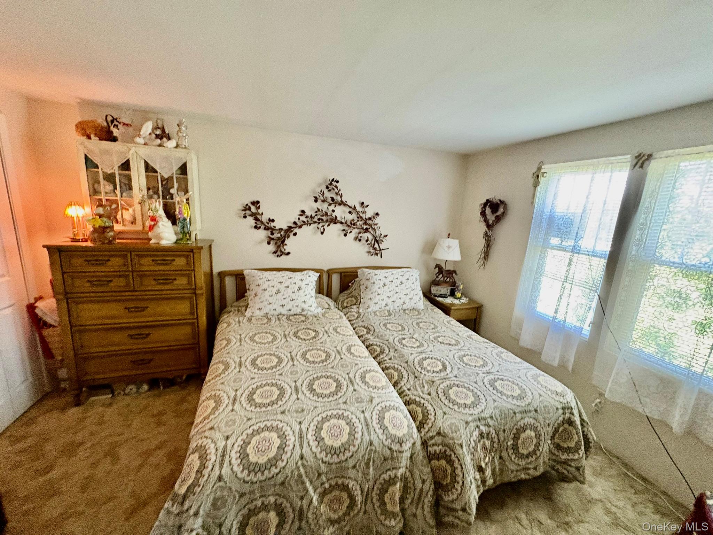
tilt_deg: -11.8
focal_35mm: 14
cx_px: 356
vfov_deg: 85.7
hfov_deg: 102.1
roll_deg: -3.0
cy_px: 268
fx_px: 288
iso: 640
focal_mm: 2.22
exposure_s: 1/40
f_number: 2.2
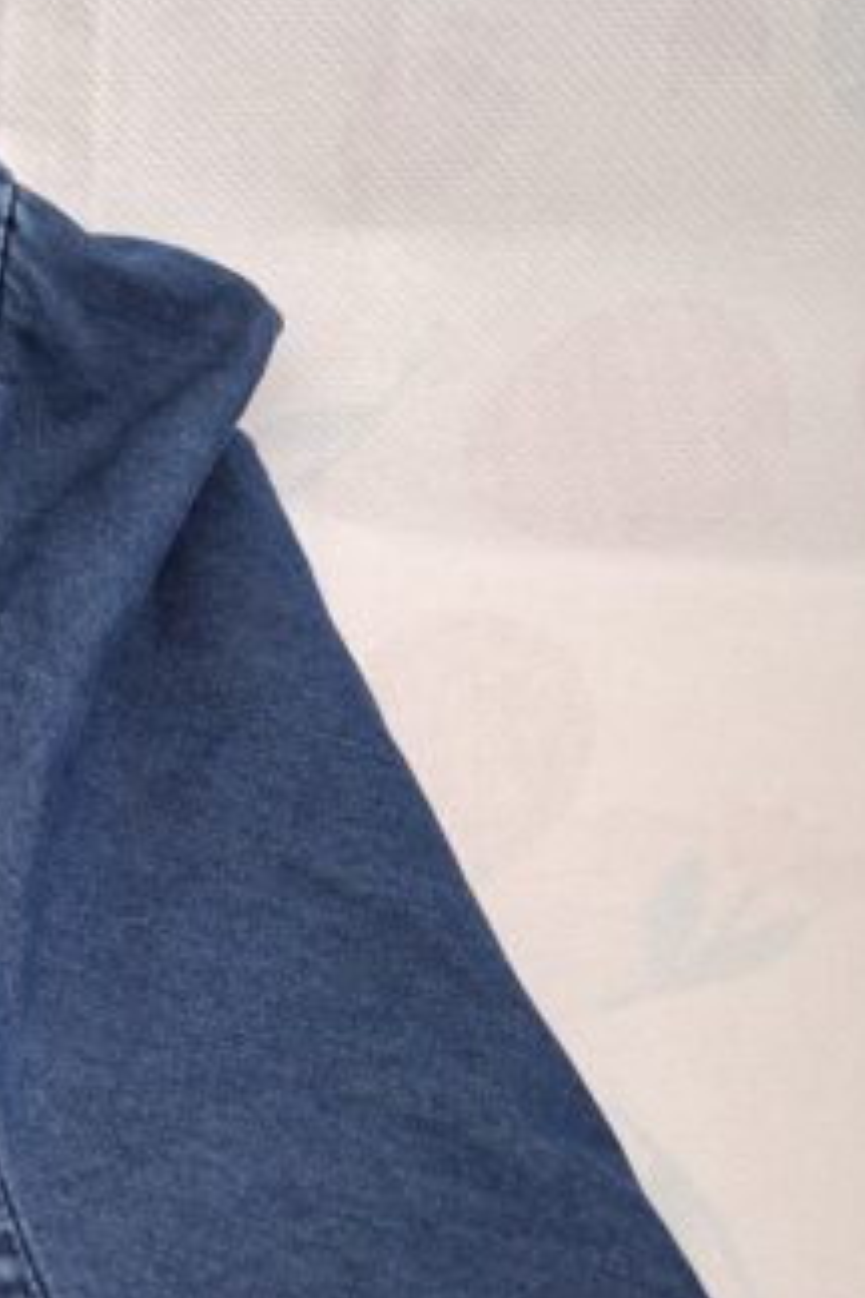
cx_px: -252
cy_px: 897
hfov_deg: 21.0
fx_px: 2126
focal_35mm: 59
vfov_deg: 33.5
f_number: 1.8
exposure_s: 1/100
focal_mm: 5.54
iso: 320
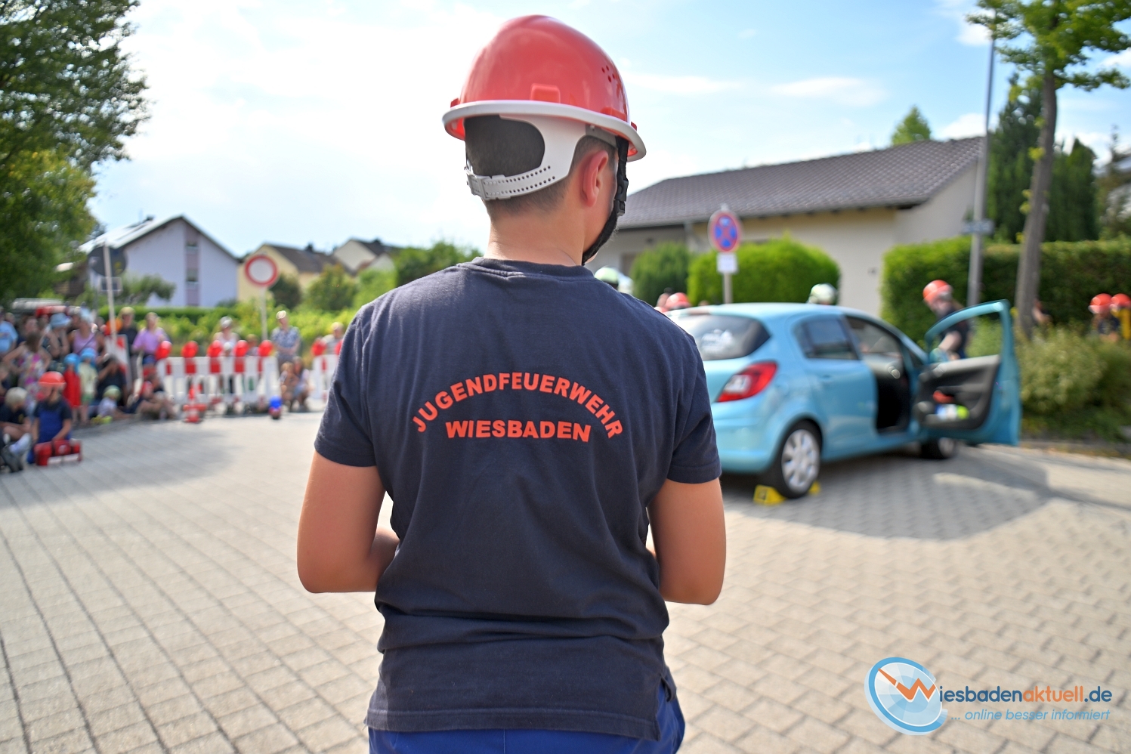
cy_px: 377
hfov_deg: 73.7
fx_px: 754
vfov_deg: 53.1
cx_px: 566
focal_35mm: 24
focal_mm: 24
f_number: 3.5
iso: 64
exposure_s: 1/800
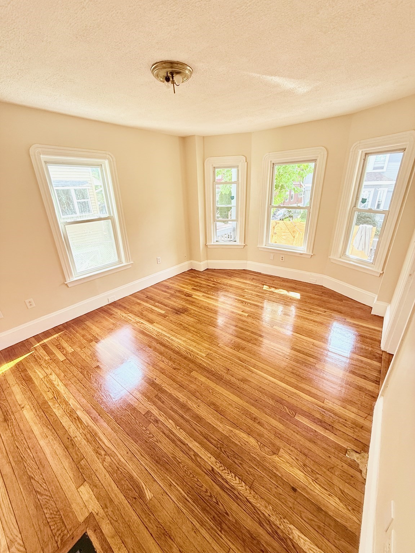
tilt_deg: -20.7
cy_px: 276
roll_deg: +2.4
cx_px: 208
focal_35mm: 14
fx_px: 224
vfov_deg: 102.1
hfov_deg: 85.7
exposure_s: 1/101
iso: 64
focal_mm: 2.22
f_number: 2.2
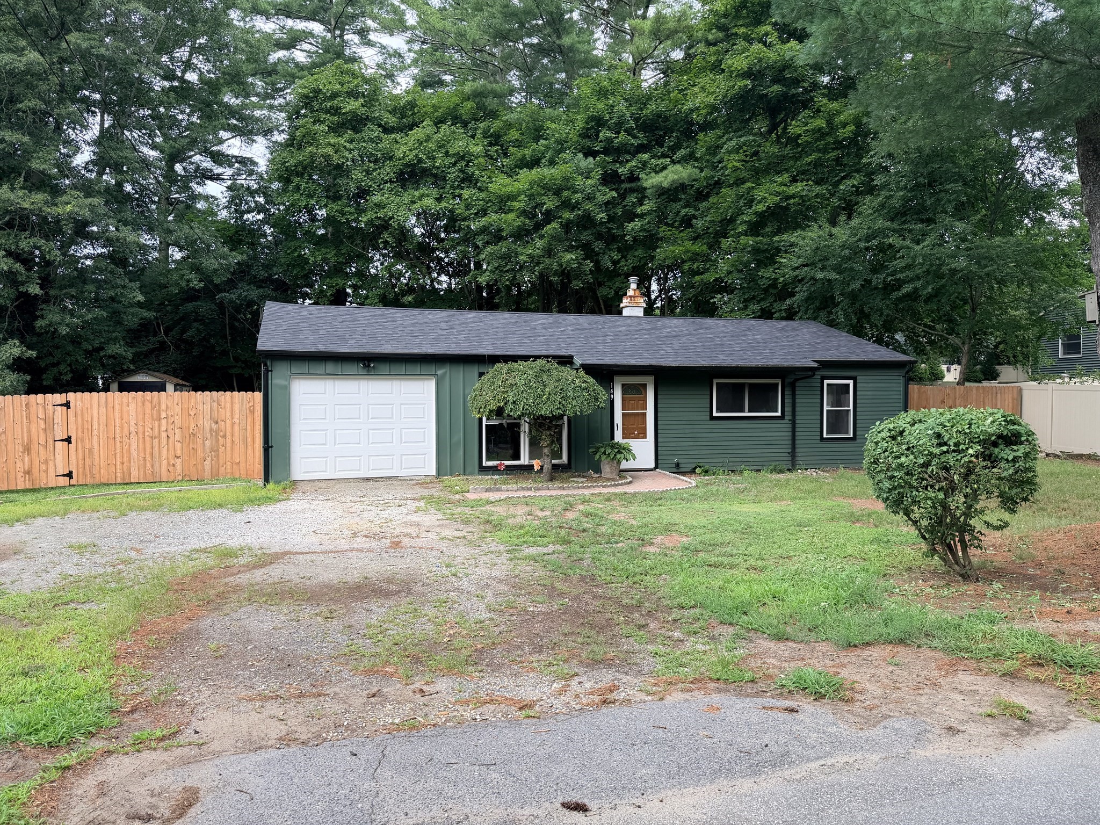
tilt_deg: +1.9
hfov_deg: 71.6
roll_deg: +1.3
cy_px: 412
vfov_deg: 56.8
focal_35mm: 24
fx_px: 763
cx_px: 550
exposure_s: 1/1122
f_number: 1.78
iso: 80
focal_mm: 6.76
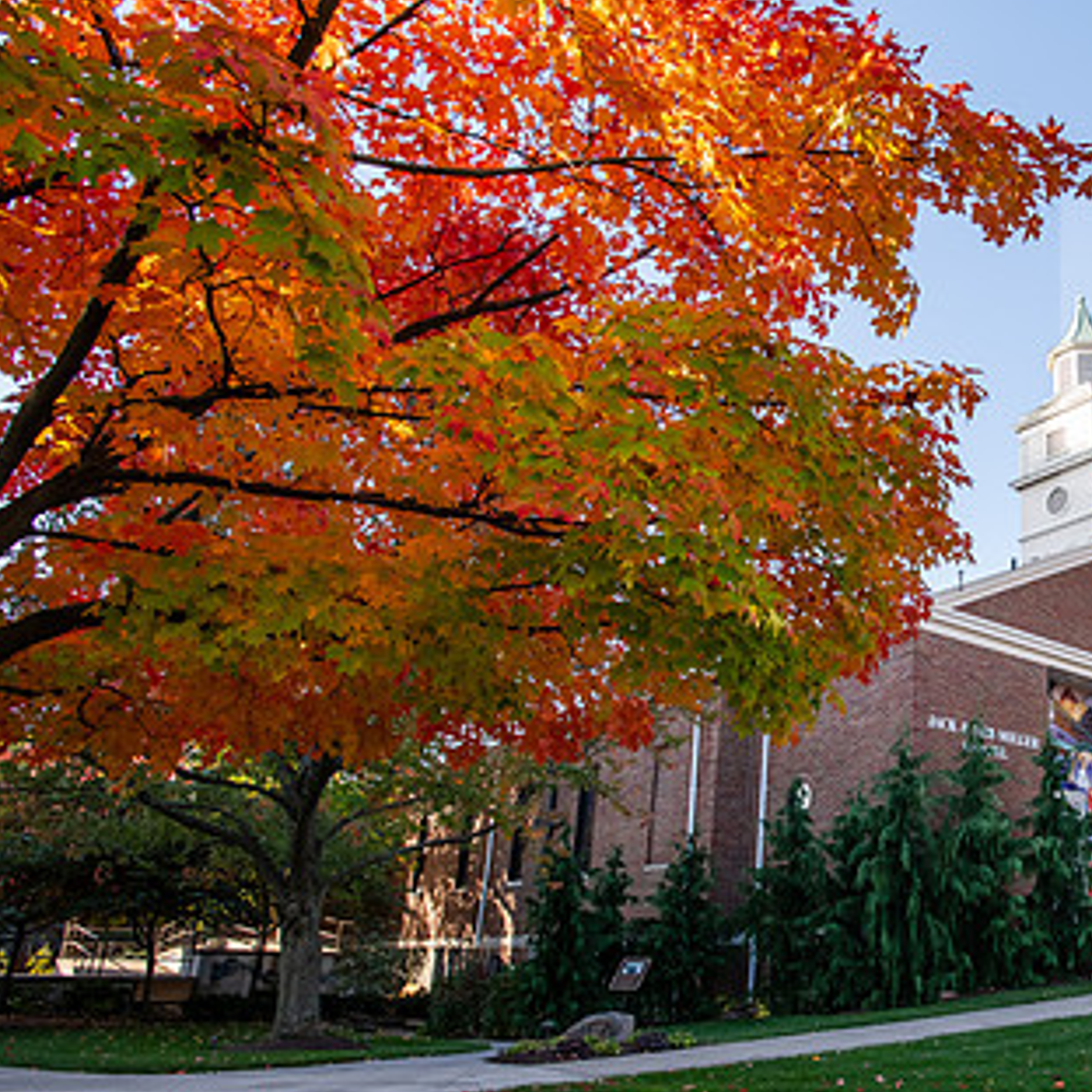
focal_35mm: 30
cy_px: 621
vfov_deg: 53.9
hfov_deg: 49.0
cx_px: 956
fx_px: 1071
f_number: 9
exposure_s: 1/250
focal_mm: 19
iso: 640
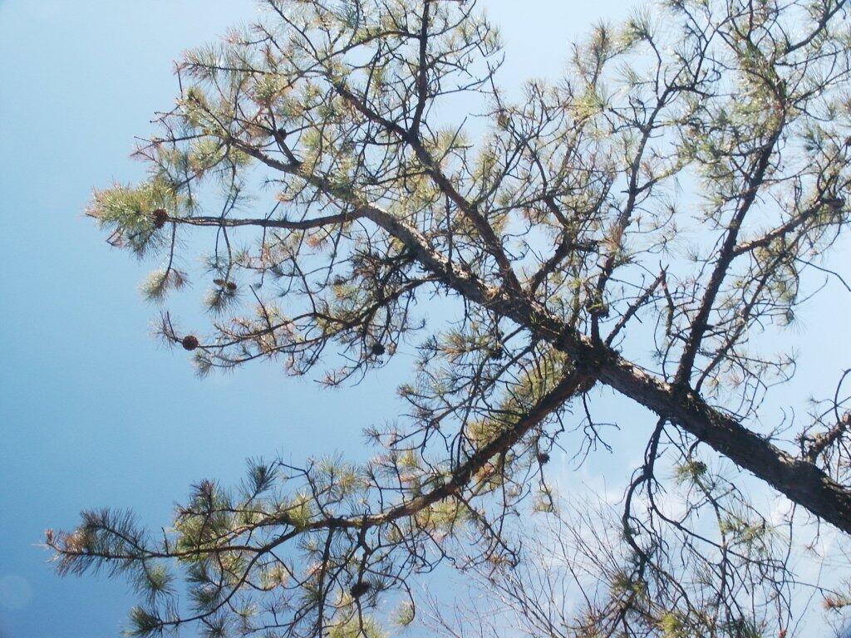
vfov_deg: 40.7
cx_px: 426
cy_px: 319
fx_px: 860
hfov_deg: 52.6
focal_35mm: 35
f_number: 6.7
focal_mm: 7.18
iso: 64
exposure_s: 1/45
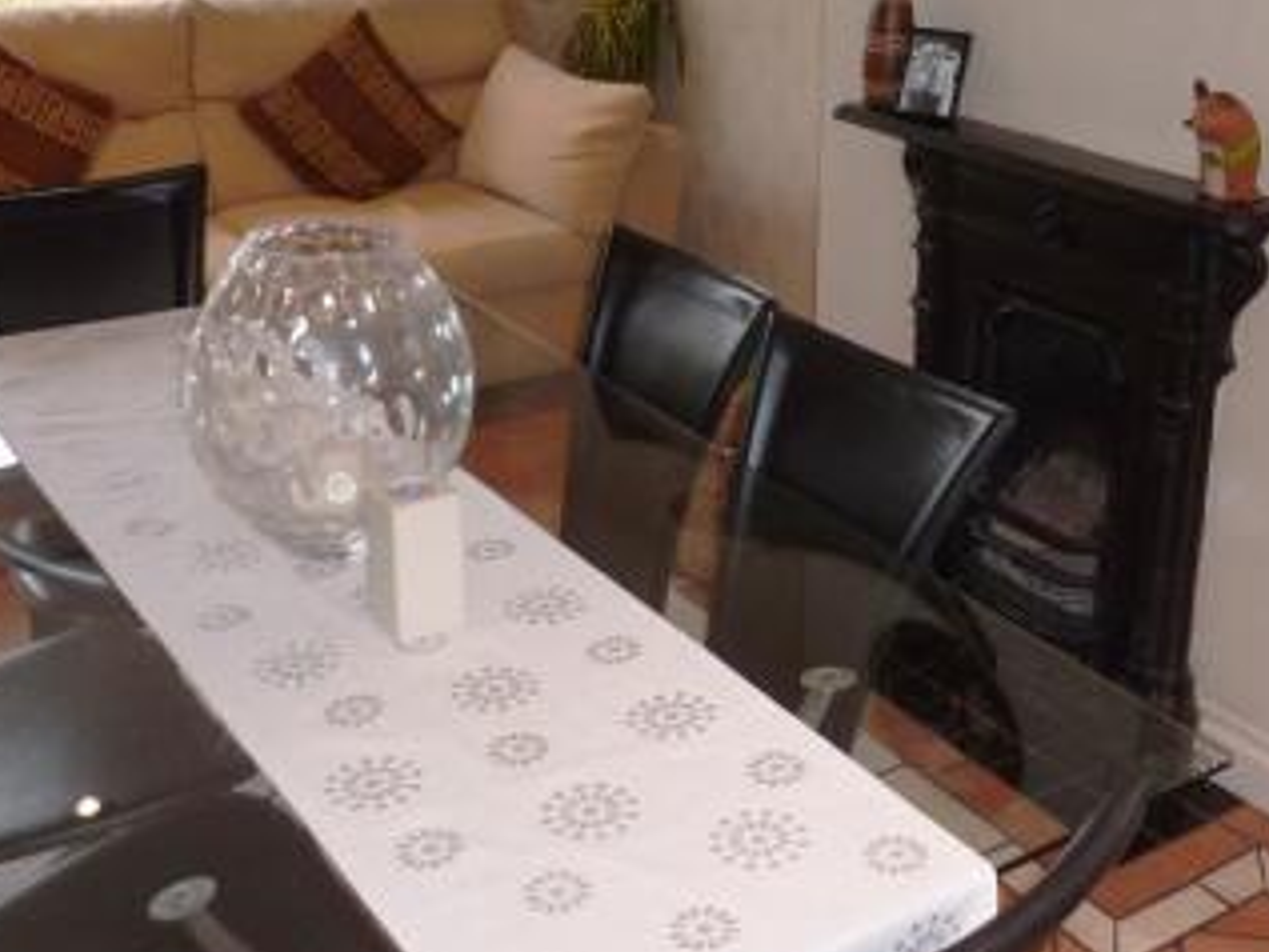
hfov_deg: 40.5
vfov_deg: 31.2
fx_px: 1687
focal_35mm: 46
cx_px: 883
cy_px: 290
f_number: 3.3
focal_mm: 4.1
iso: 100
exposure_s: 1/30
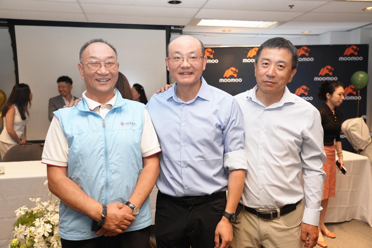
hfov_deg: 63.7
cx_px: 186
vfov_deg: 45.0
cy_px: 124
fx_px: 300
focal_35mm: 29
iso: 2500
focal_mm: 29
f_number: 4
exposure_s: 1/160
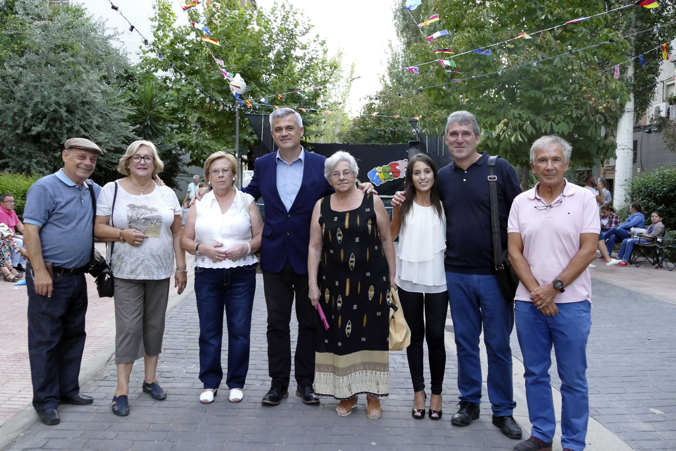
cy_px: 226
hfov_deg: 57.2
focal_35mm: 33
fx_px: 620
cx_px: 338
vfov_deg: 40.0
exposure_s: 1/60
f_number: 3
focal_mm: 11.86
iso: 1600
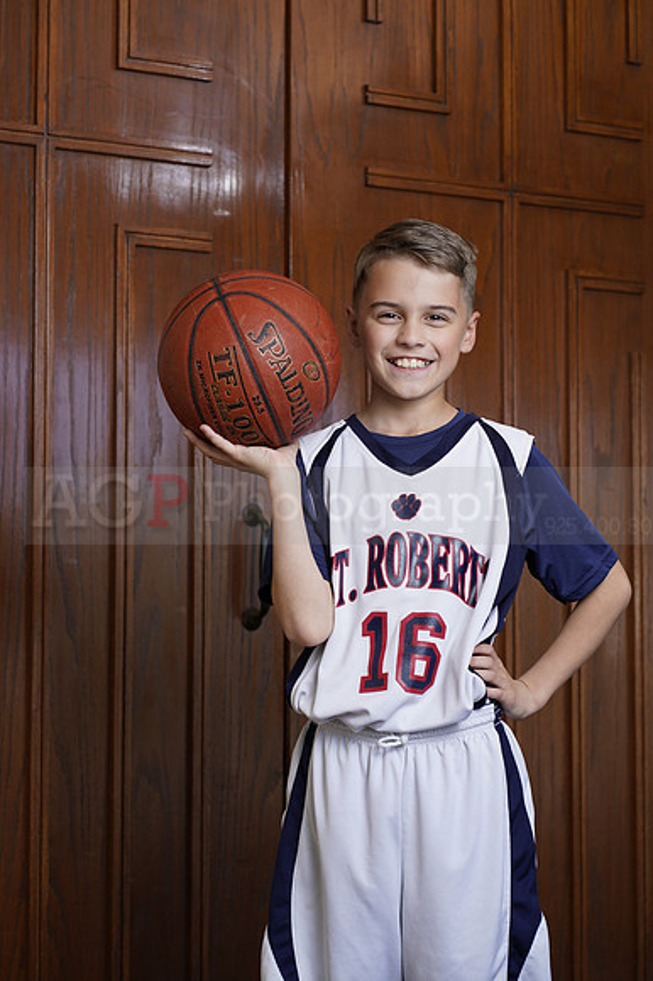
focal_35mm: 85
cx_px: 326
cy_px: 490
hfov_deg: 16.1
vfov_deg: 23.9
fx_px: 2315
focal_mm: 85
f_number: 5.6
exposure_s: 1/250
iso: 200
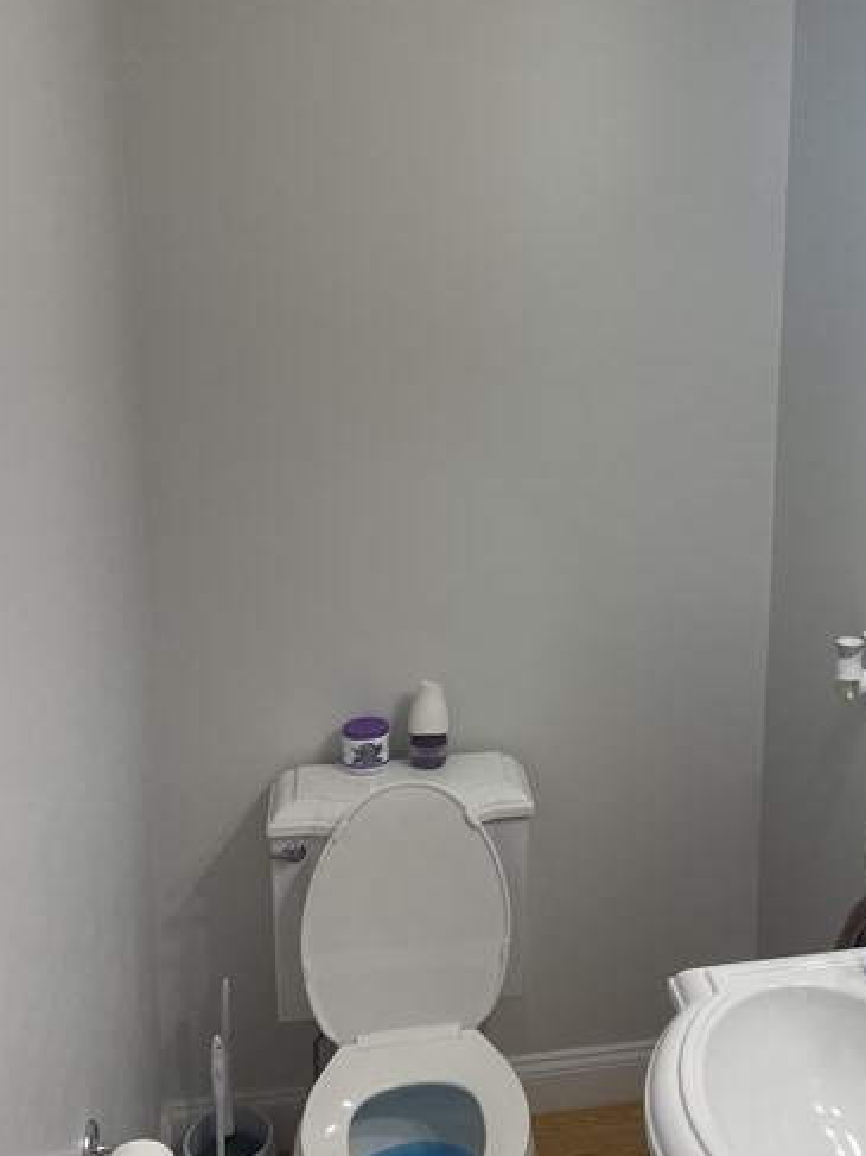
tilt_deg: -12.4
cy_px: 461
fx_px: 1368
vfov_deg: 45.5
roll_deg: -1.0
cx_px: 674
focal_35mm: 41
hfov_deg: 34.2
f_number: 1.6
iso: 50
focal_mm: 4.2
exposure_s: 1/120
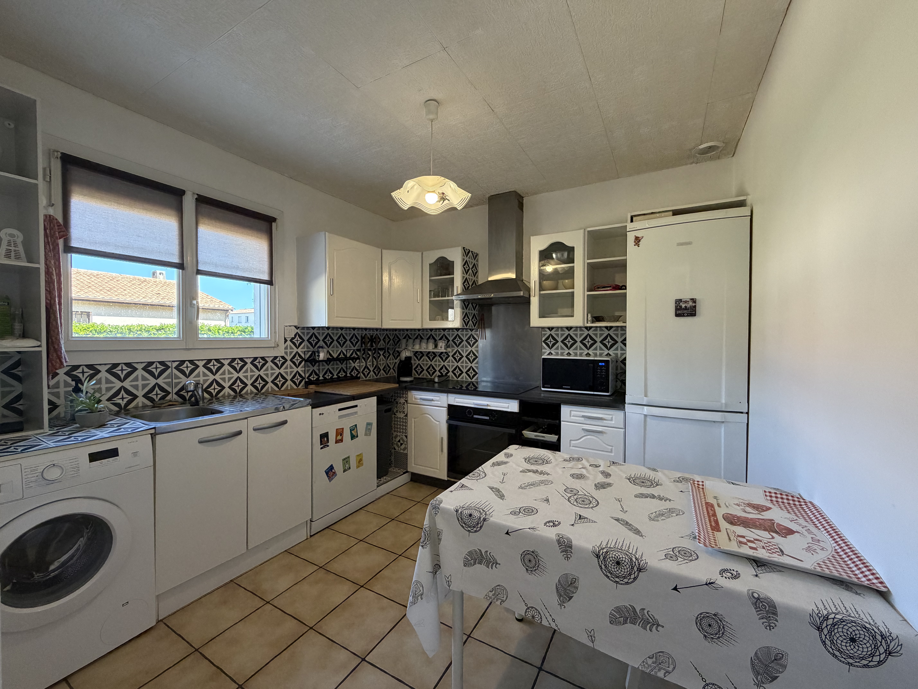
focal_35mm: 14
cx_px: 459
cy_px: 344
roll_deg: +0.4
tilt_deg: -0.9
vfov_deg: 85.7
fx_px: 371
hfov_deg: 102.1
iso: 320
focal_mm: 2.22
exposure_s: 1/121
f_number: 2.2
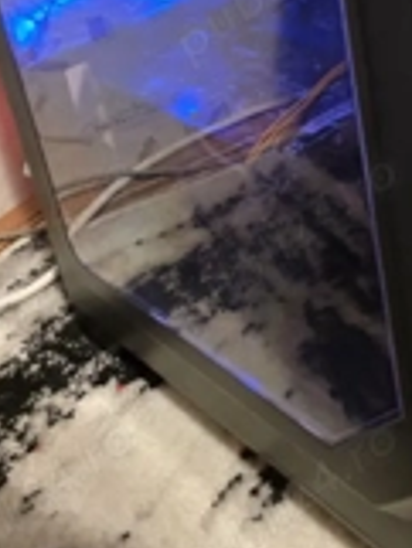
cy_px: 17
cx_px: 354
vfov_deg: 31.5
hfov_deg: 25.1
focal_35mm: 57
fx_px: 903
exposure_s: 1/16.7
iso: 1250
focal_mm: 6.3
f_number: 1.7
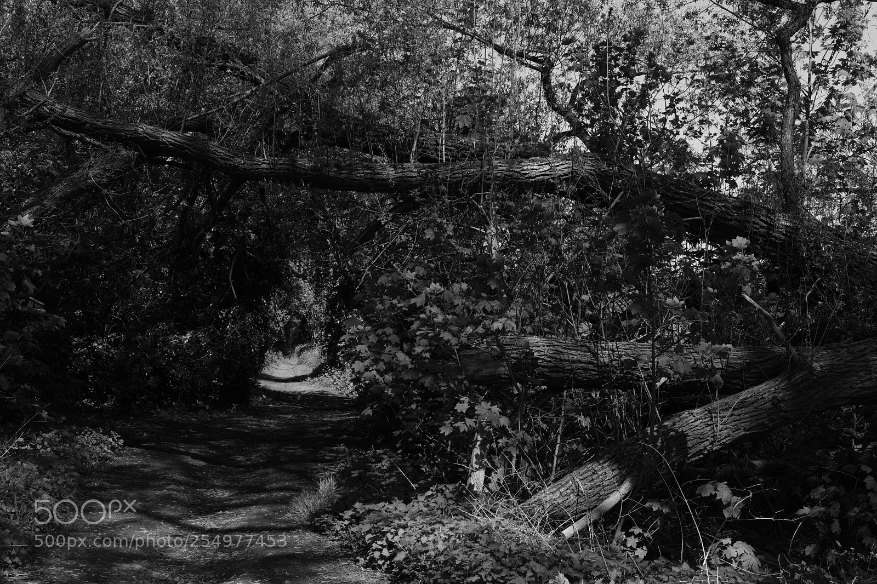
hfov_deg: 37.5
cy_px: 292
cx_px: 438
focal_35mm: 53
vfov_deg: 25.5
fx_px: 1291
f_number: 11
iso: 200
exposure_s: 1/125
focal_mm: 35
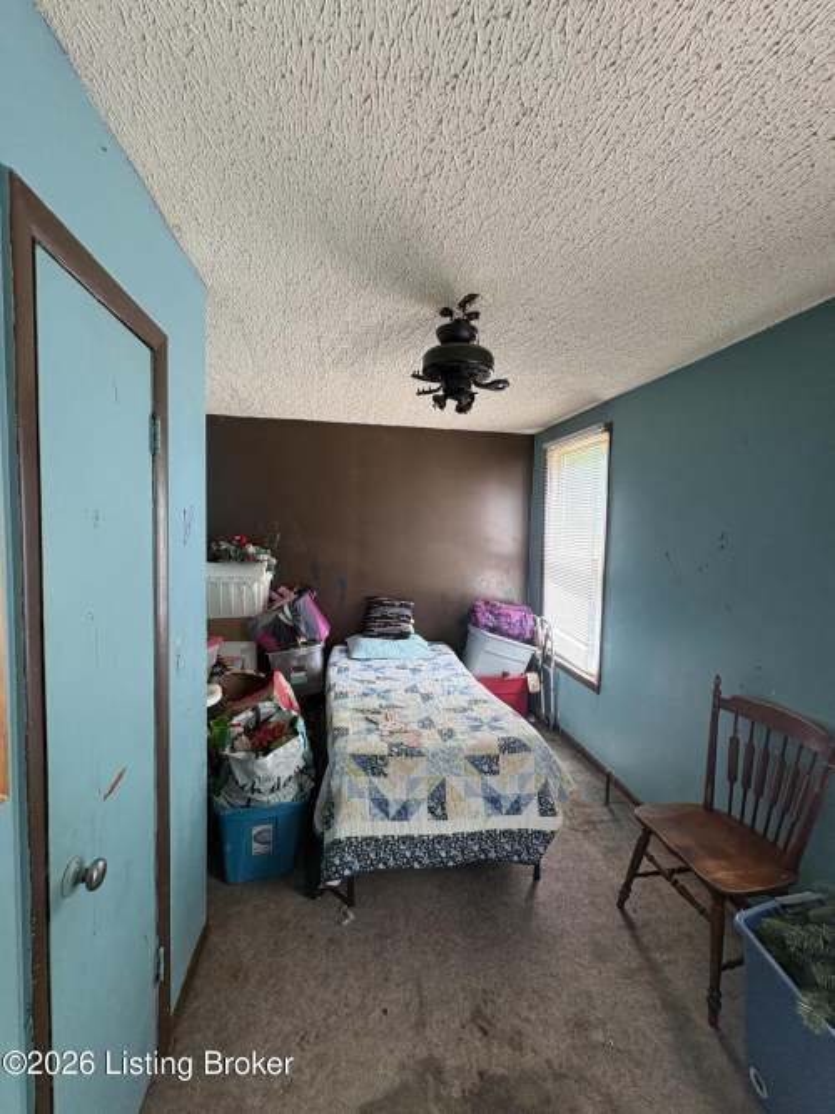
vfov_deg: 102.1
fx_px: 450
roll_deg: -1.1
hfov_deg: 85.7
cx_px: 418
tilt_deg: -3.0
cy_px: 557
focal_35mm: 14
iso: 160
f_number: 2.2
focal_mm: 2.22
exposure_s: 1/99
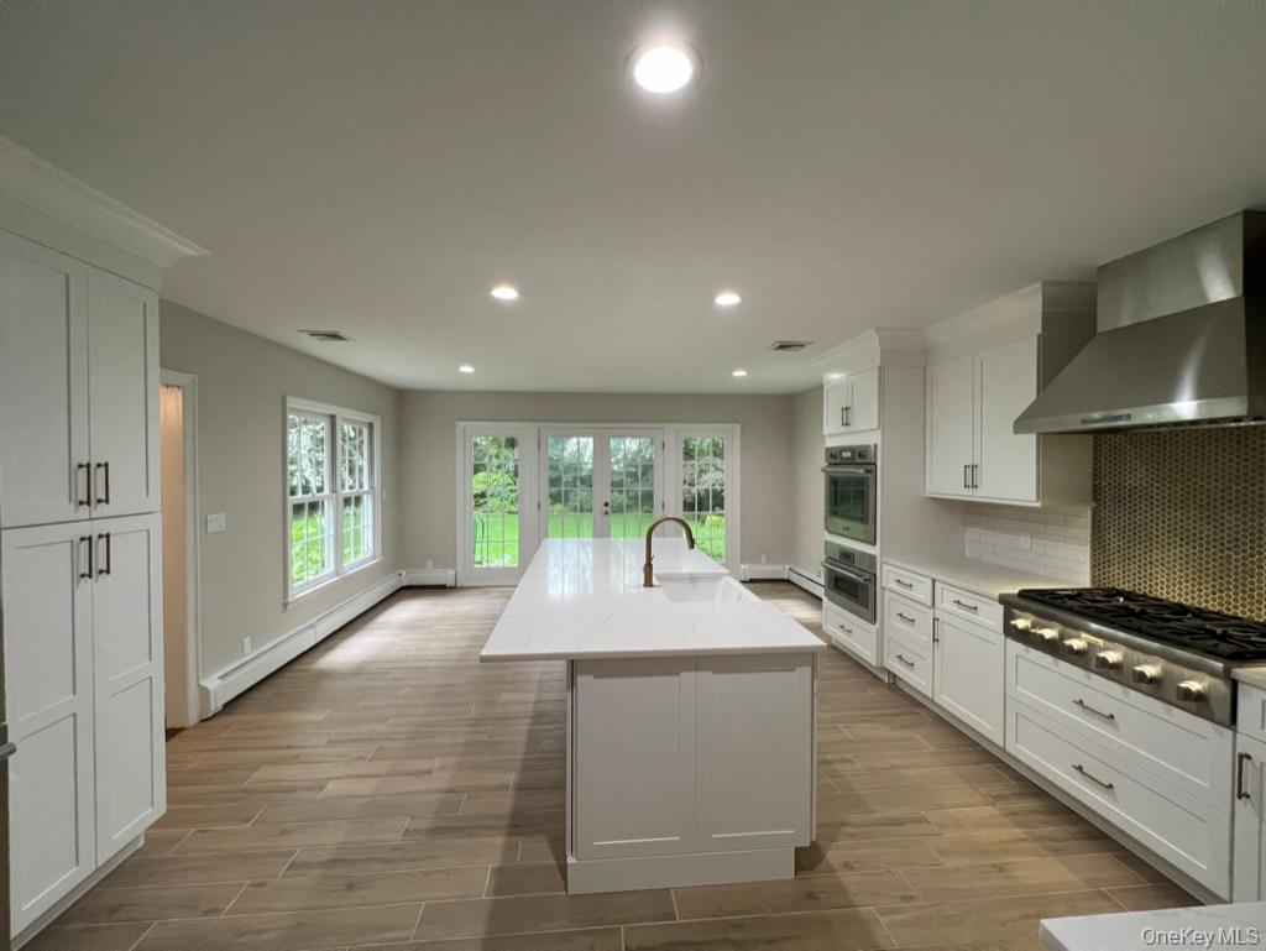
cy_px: 476
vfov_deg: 90.0
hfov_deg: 106.2
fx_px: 476
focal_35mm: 13
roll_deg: +0.2
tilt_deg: -2.2
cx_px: 633
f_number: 1.8
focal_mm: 1.57
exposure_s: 1/120
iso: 200
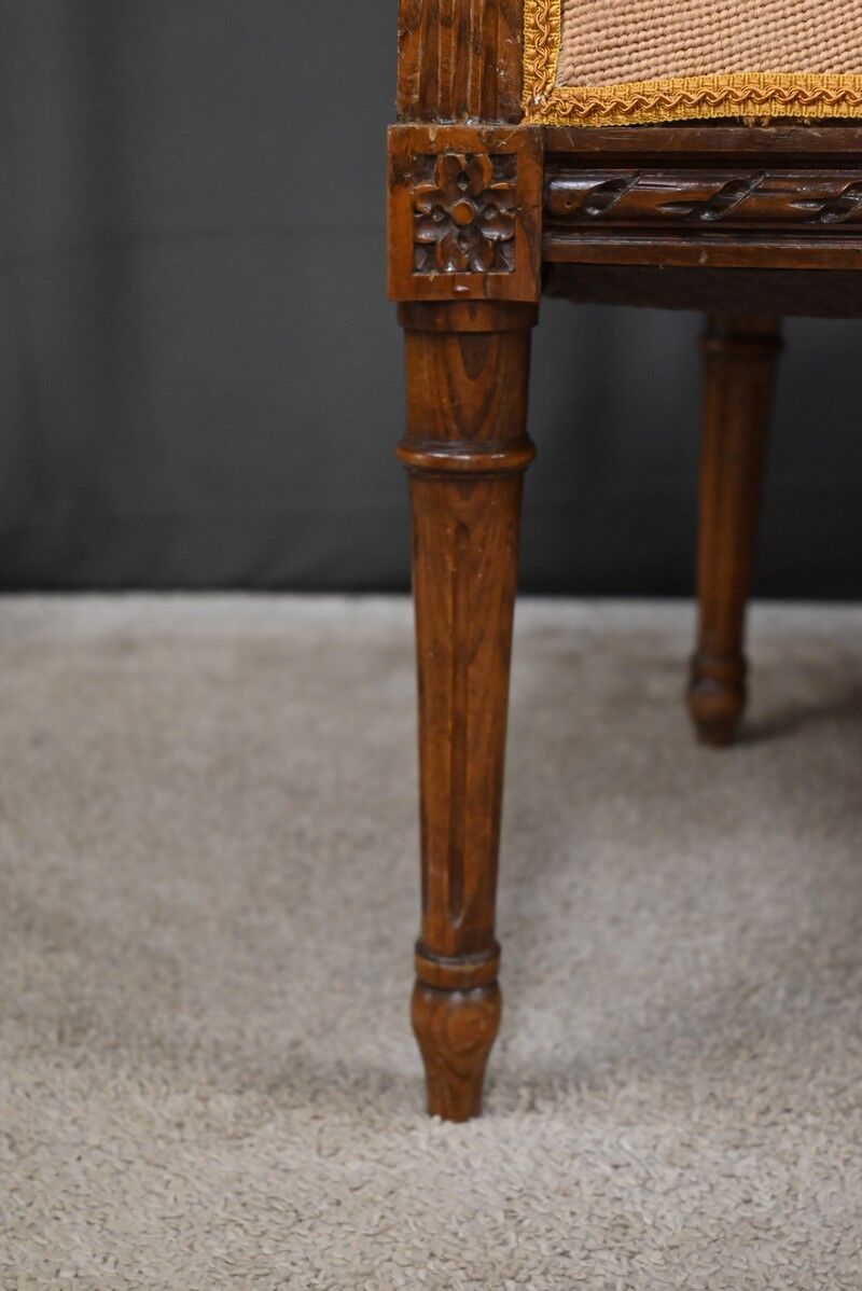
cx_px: 431
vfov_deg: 39.6
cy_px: 646
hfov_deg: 27.0
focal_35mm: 50
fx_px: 1794
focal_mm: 50
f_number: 6.3
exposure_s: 1/125
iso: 5000
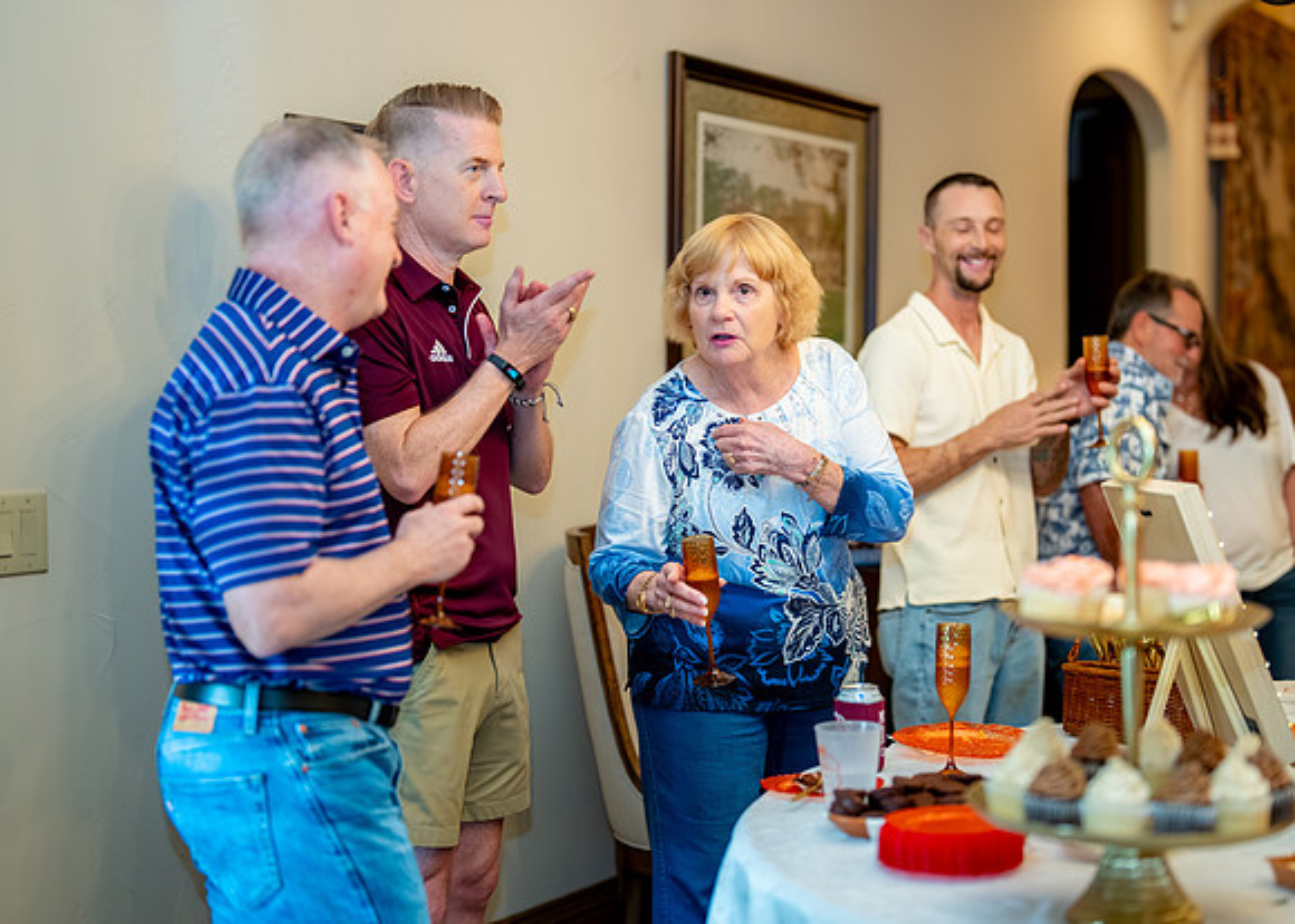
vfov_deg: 23.7
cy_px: 491
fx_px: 2203
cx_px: 781
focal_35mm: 60
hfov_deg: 32.7
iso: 1000
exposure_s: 1/400
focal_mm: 50
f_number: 1.2
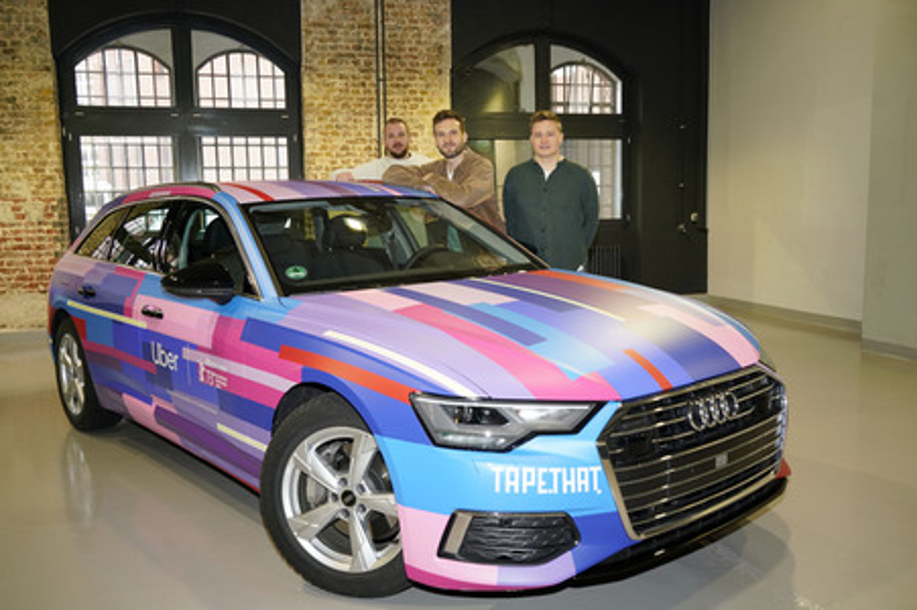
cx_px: 458
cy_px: 305
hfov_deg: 58.8
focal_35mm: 32
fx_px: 814
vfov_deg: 41.1
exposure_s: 1/80
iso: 1600
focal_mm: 32
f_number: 7.1
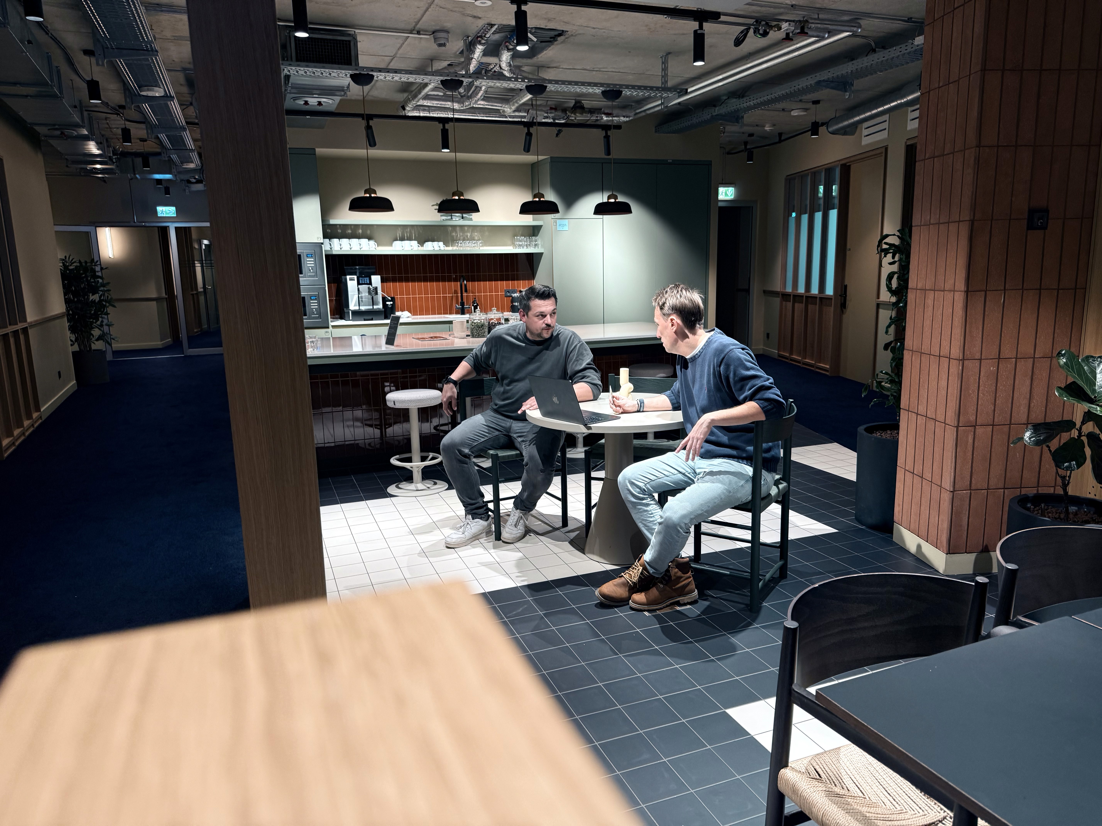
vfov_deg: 56.8
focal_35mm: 24
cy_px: 413
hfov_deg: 71.6
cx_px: 551
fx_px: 764
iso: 200
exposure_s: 1/100
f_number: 1.78
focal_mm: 6.76
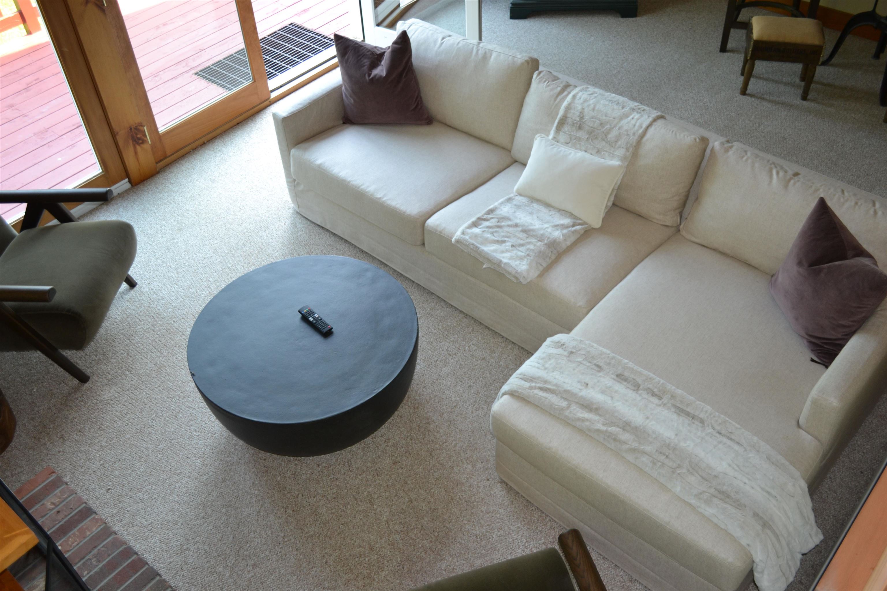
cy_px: 296
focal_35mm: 36
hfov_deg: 53.1
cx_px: 444
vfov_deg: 36.9
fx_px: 887
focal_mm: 24
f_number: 4
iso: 400
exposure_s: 1/80
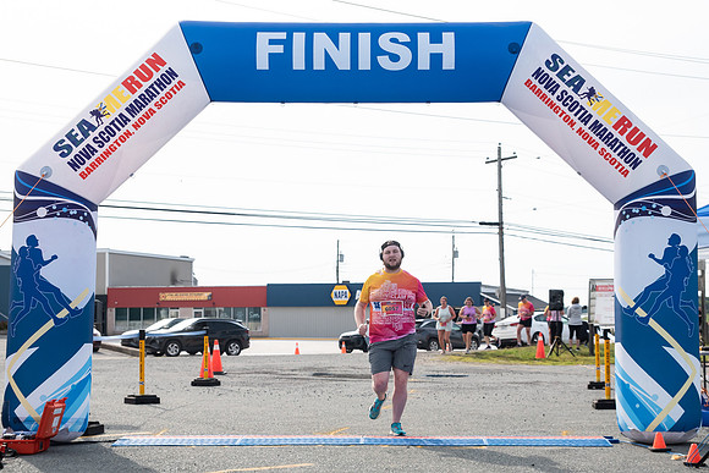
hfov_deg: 33.4
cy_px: 279
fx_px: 1183
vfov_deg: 22.6
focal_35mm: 60
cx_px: 378
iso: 800
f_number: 4
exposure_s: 1/3200
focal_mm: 48
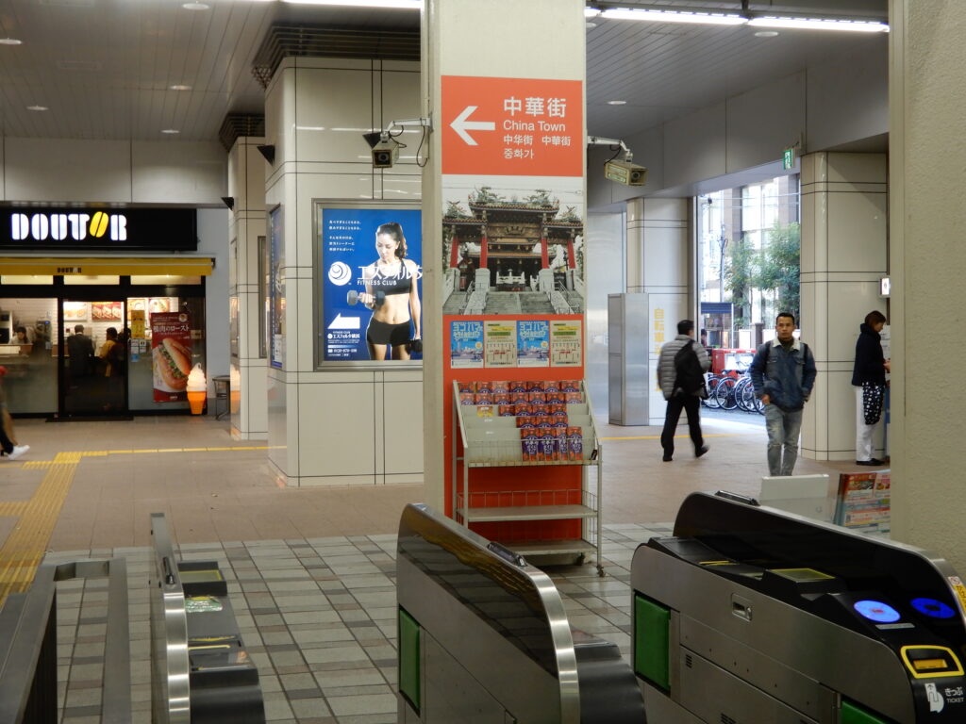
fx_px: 1395
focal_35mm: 50
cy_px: 362
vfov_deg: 29.1
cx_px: 483
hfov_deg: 38.2
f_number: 4
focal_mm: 8.9
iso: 160
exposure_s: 1/30
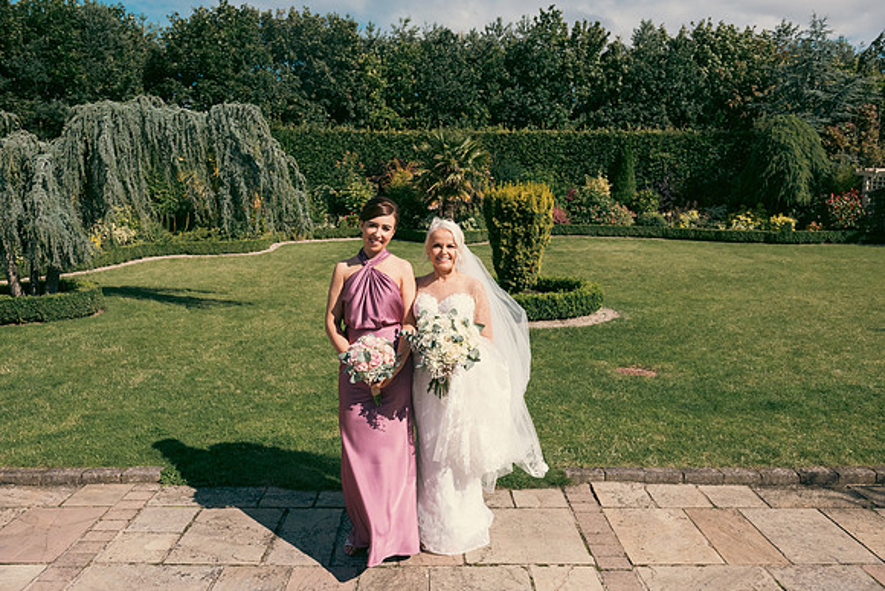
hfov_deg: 65.5
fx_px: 688
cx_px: 442
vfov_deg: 46.4
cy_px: 296
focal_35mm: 28
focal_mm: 28
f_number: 6.3
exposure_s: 1/2000
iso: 160
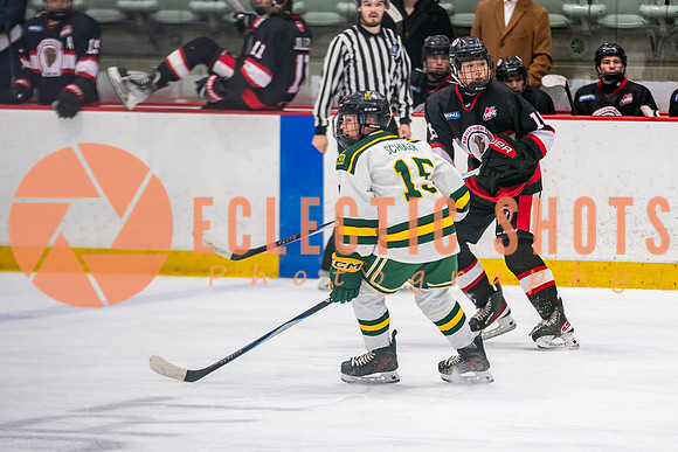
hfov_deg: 7.6
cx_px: 533
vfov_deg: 5.1
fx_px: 5097
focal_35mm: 271
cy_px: 226
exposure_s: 1/640
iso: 800
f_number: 2.8
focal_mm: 165
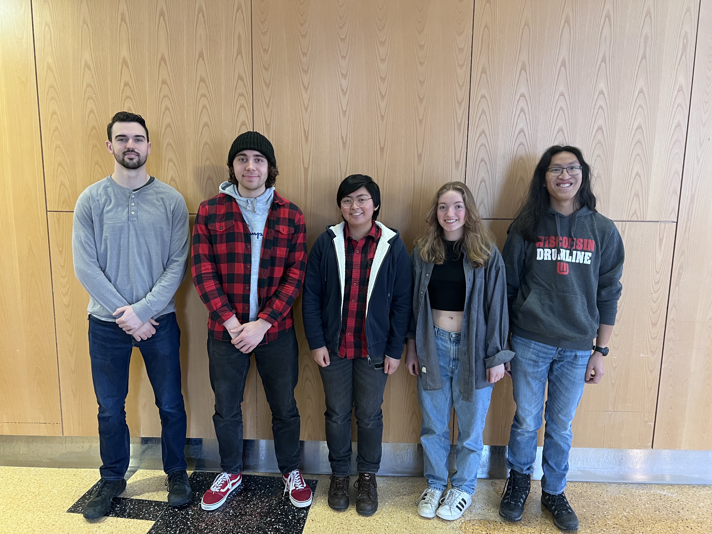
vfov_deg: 53.1
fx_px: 535
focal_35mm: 26
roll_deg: -0.6
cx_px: 356
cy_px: 267
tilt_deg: -8.1
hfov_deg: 67.3
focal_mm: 5.7
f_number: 1.5
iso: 400
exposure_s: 1/60
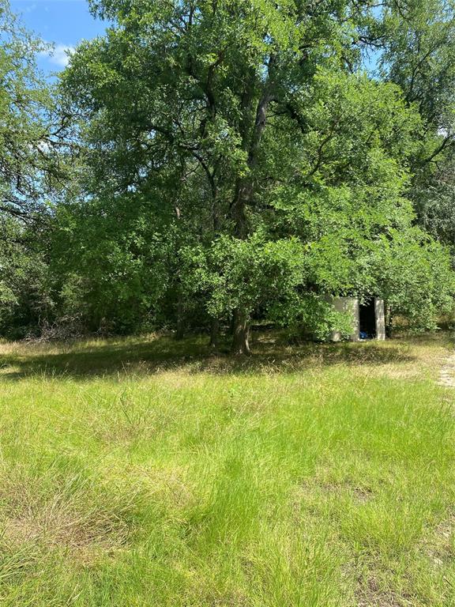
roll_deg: -1.9
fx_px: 456
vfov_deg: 67.3
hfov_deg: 53.1
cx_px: 228
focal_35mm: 26
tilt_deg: +1.9
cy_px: 304
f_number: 1.8
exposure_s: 1/1114
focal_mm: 4.25
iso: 32
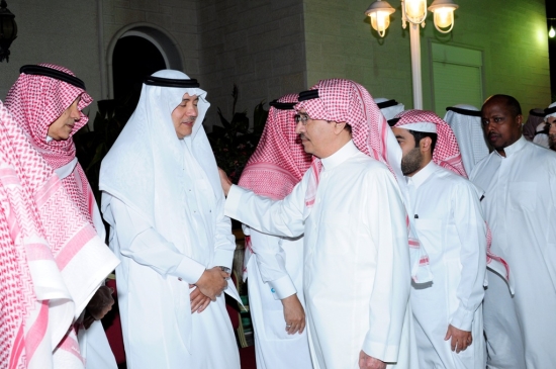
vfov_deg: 31.8
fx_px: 648
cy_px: 184
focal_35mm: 42
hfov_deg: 46.5
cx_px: 278
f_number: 5.6
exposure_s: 1/60
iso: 500
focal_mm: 28
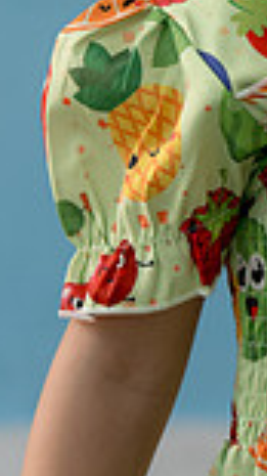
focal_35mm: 319
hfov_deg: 3.8
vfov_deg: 6.7
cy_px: -154
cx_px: 368
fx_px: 4022
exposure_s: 1/160
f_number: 5.6
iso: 1600
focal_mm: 105
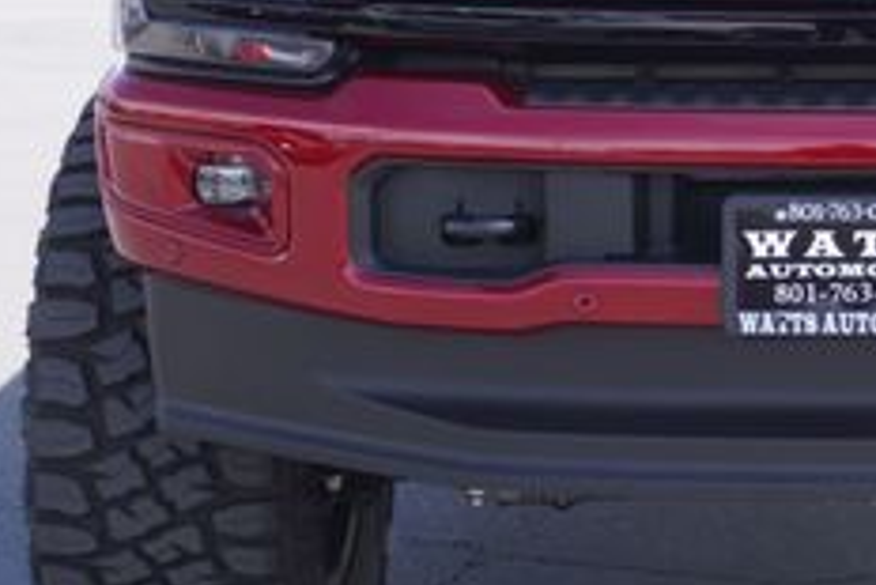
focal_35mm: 116
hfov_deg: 17.2
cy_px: -15
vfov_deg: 11.7
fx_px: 2824
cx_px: 876
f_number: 6.3
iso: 100
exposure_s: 1/125
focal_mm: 28
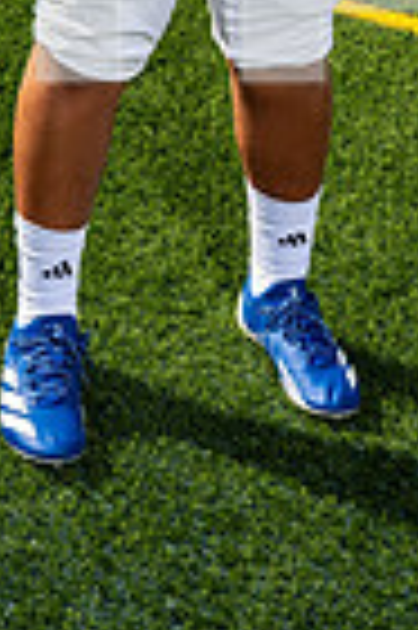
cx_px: 198
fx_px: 1851
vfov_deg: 17.1
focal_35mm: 106
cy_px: -369
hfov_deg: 12.9
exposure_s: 1/250
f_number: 8
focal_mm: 33
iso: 125
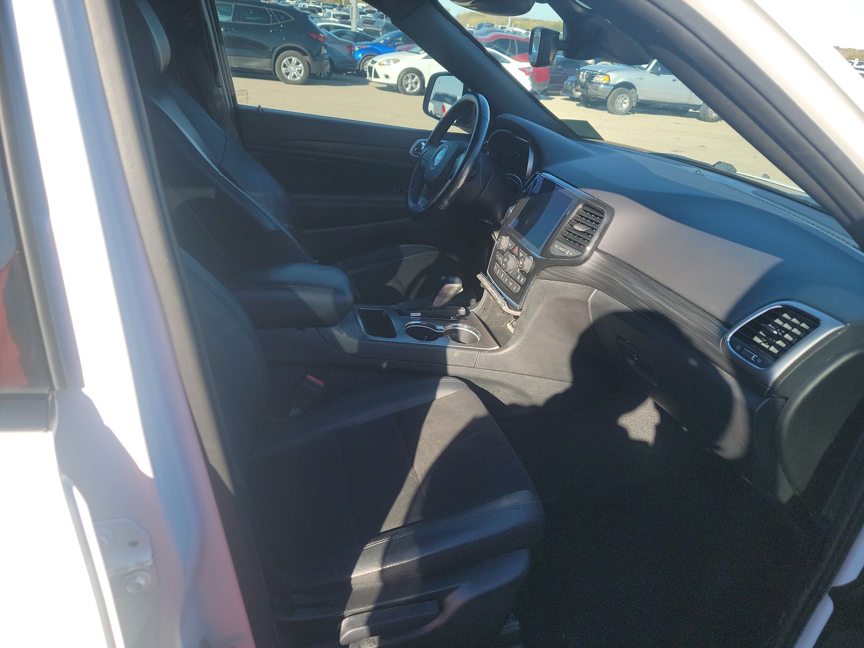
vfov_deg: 56.8
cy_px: 324
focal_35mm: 24
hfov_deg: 71.6
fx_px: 599
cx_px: 432
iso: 50
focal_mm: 6.7
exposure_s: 1/238
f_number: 1.8
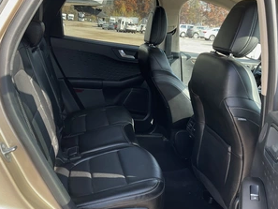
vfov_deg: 36.7
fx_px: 313
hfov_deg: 47.8
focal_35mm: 39
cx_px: 129
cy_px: 123
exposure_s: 1/164
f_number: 1.8
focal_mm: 3
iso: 20
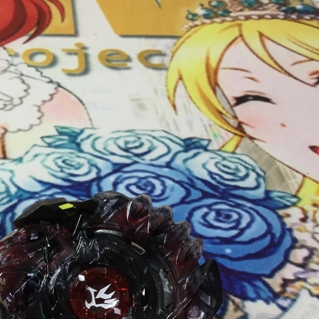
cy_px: 258
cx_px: -24
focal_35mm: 69
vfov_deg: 24.6
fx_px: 719
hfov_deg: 23.6
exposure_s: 1/40
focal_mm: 3.3
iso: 32
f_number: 2.4
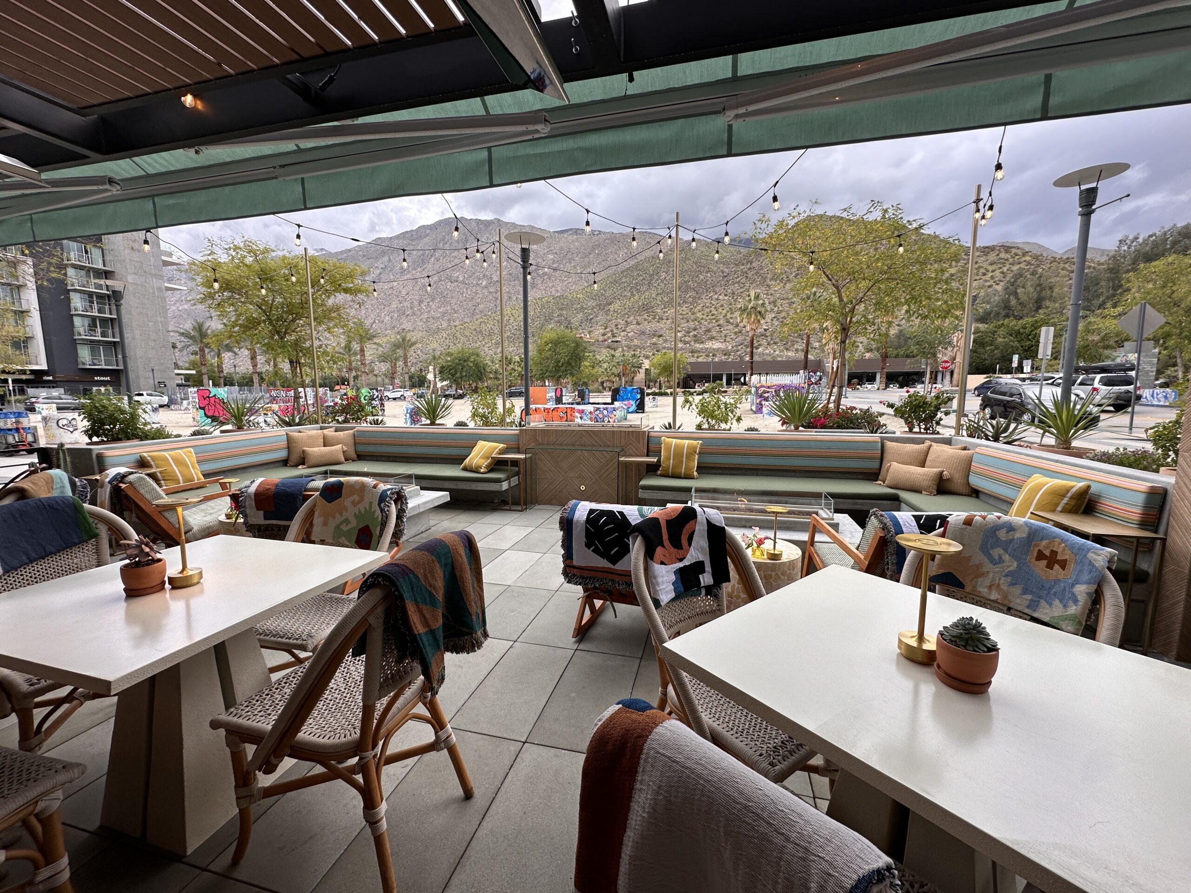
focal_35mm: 14
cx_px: 596
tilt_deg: -7.3
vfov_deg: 85.7
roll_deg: +0.4
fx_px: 482
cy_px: 446
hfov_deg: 102.1
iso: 50
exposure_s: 1/120
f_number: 2.2
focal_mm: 2.22
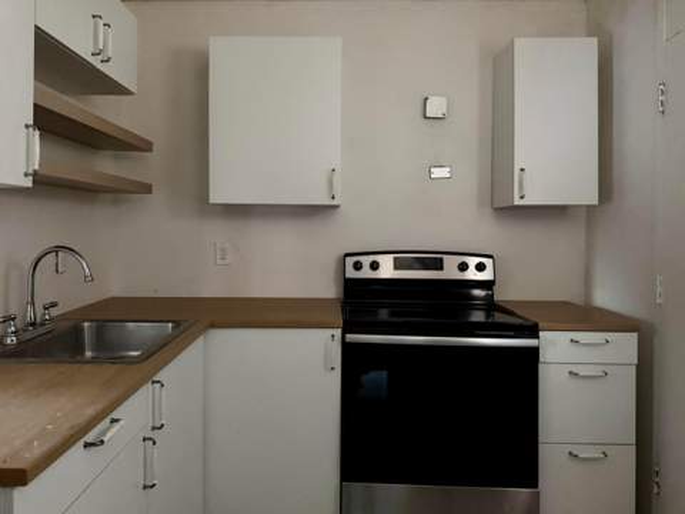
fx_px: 475
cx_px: 342
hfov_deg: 71.6
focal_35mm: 24
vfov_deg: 56.8
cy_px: 257
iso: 1000
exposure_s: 1/30
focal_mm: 6.76
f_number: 1.78
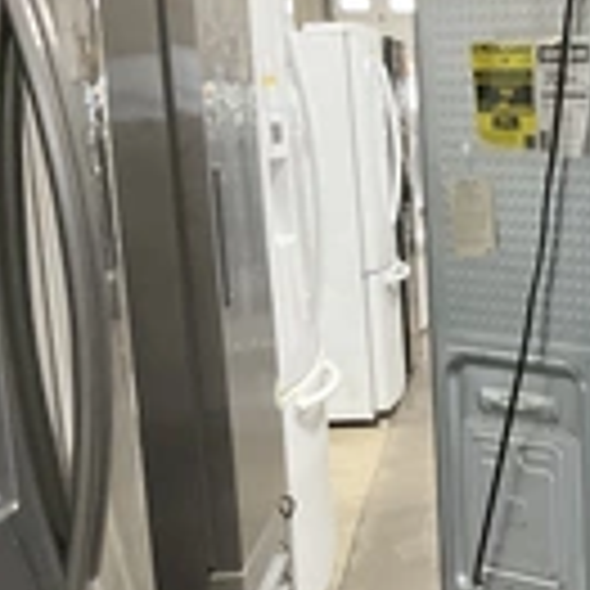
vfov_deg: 22.0
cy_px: 437
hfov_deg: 20.4
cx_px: 761
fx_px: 1504
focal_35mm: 78
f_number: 1.8
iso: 400
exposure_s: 1/30
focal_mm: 3
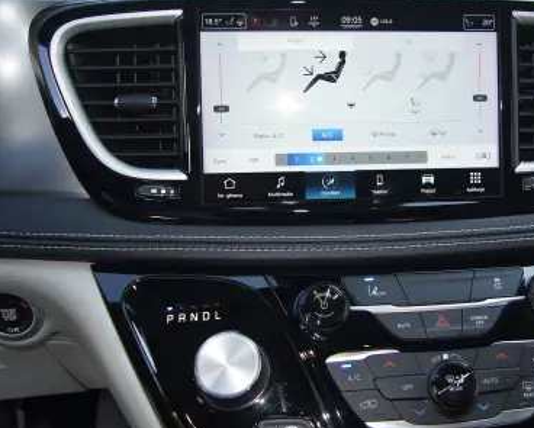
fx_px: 696
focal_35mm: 44
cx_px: 392
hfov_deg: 40.9
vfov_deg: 34.2
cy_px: 189
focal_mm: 18
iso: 100
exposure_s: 1/80
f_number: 4
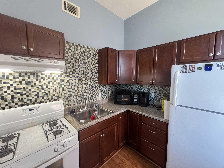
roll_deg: -1.3
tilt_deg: -4.7
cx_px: 112
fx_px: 91
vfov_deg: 85.7
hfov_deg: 102.1
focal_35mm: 14
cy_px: 84
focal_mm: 2.22
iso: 400
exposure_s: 1/60
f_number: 2.2
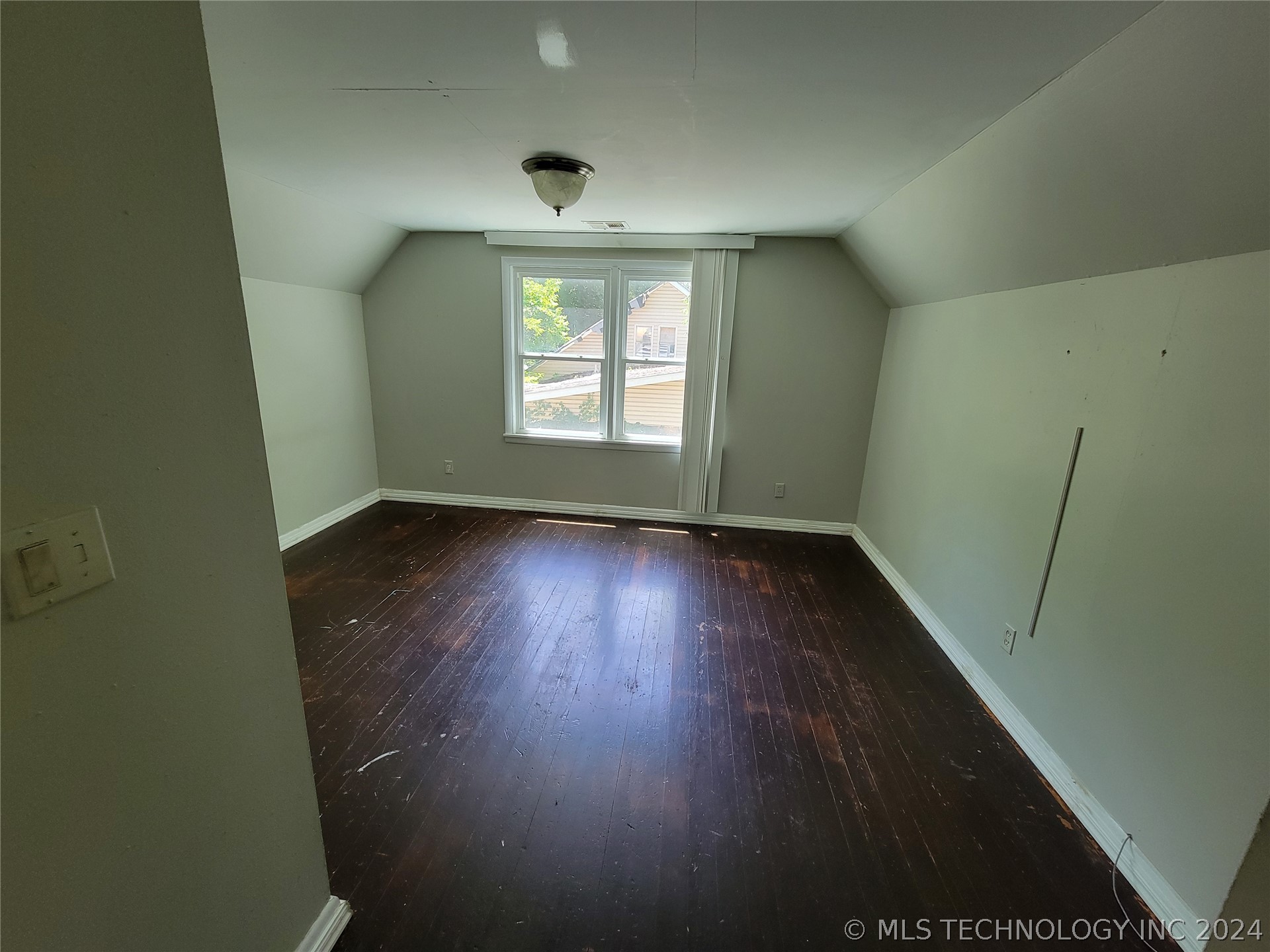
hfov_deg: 106.2
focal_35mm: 13
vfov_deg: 89.9
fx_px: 477
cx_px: 635
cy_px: 476
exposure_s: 1/60
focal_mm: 2.2
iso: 160
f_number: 2.2
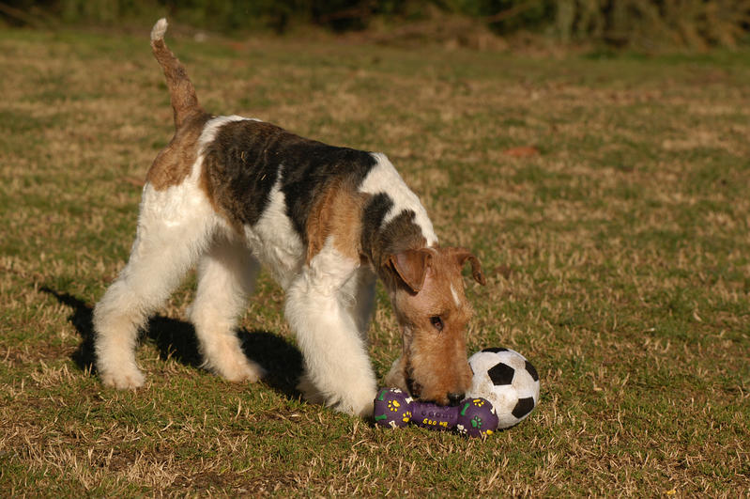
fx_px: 3122
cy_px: 250
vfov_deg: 9.1
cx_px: 375
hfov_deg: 13.7
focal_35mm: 150
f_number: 6.3
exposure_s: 1/800
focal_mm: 100
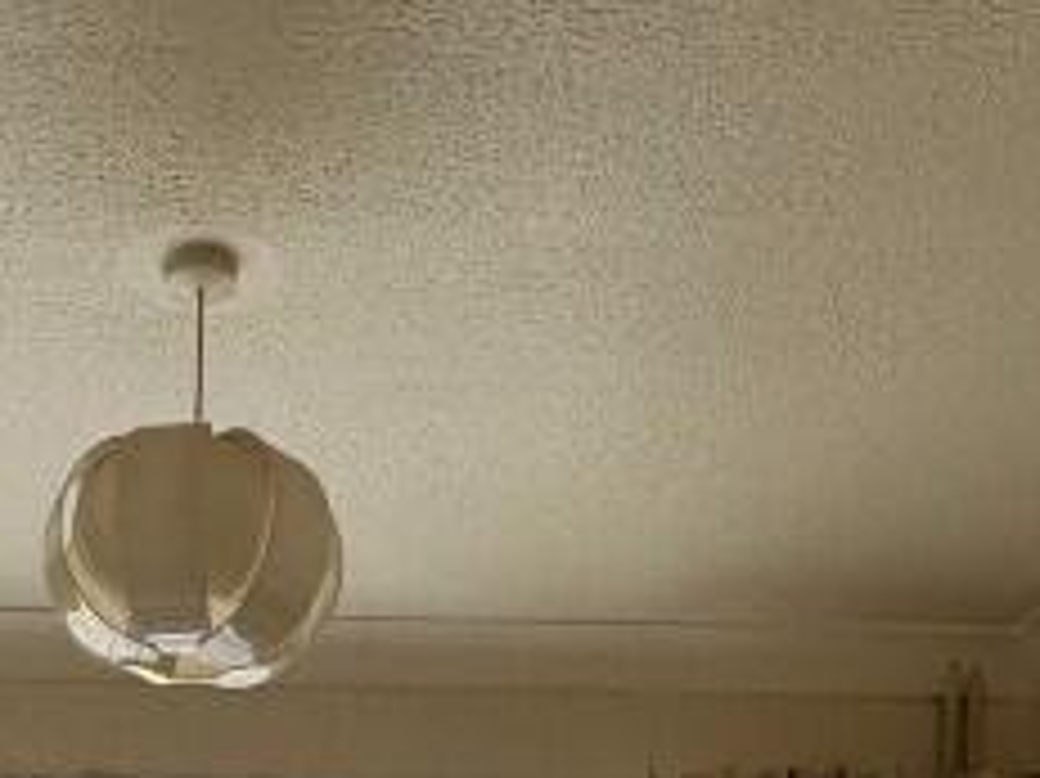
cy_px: 1399
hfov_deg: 30.5
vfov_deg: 18.5
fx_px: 1862
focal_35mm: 62
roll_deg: -1.2
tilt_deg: -3.2
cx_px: 212
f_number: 2.2
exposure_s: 1/99
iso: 100
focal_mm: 2.22
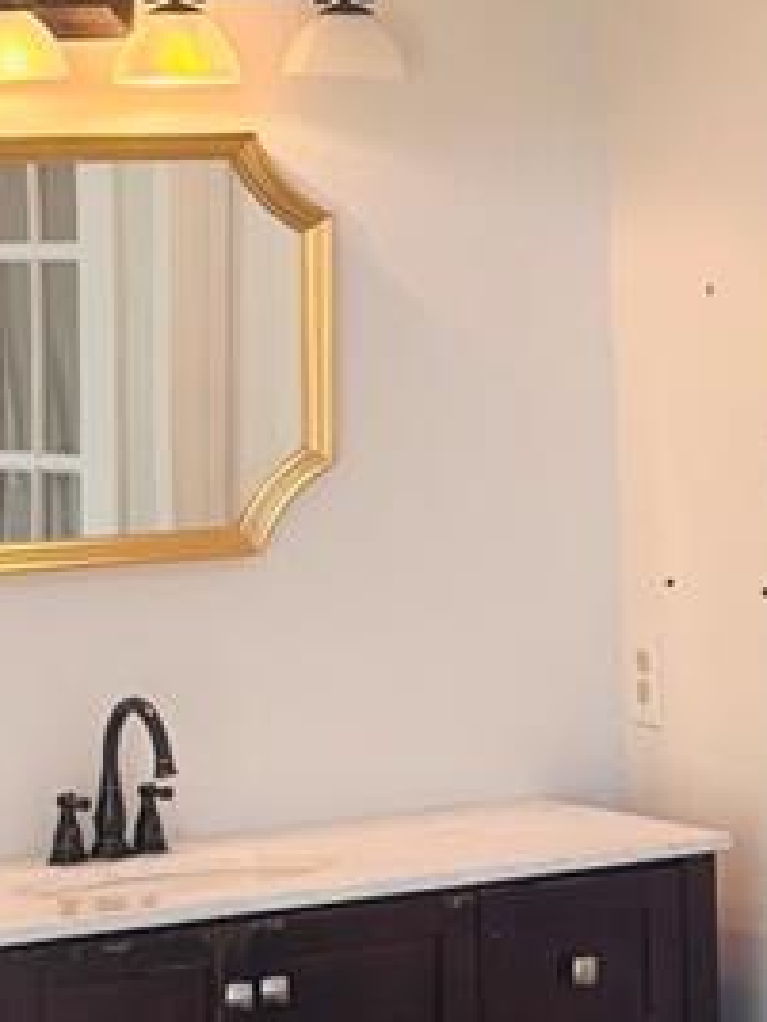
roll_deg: +1.8
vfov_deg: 13.1
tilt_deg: +4.7
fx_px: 4402
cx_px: 881
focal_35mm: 149
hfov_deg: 9.8
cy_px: -38
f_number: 1.6
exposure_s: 1/120
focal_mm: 5.96
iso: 40
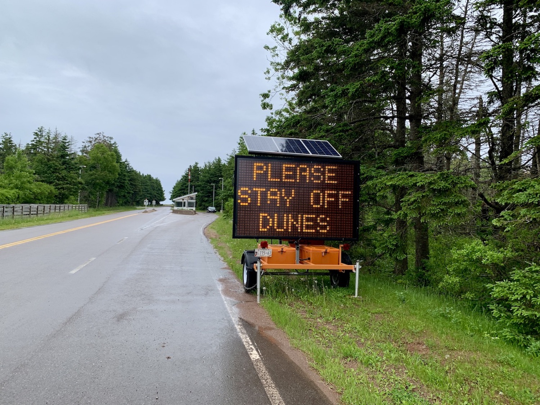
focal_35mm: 26
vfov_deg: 53.1
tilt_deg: +1.3
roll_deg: -2.6
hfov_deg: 67.3
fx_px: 406
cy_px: 202
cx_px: 270
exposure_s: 1/1205
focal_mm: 4.25
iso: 25
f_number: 1.8
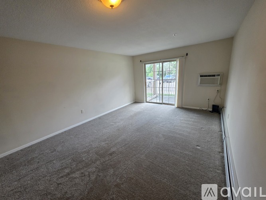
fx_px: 100
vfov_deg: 89.9
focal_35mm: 13
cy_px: 100
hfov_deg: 106.2
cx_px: 133
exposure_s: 1/240
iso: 400
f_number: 1.9
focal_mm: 2.2
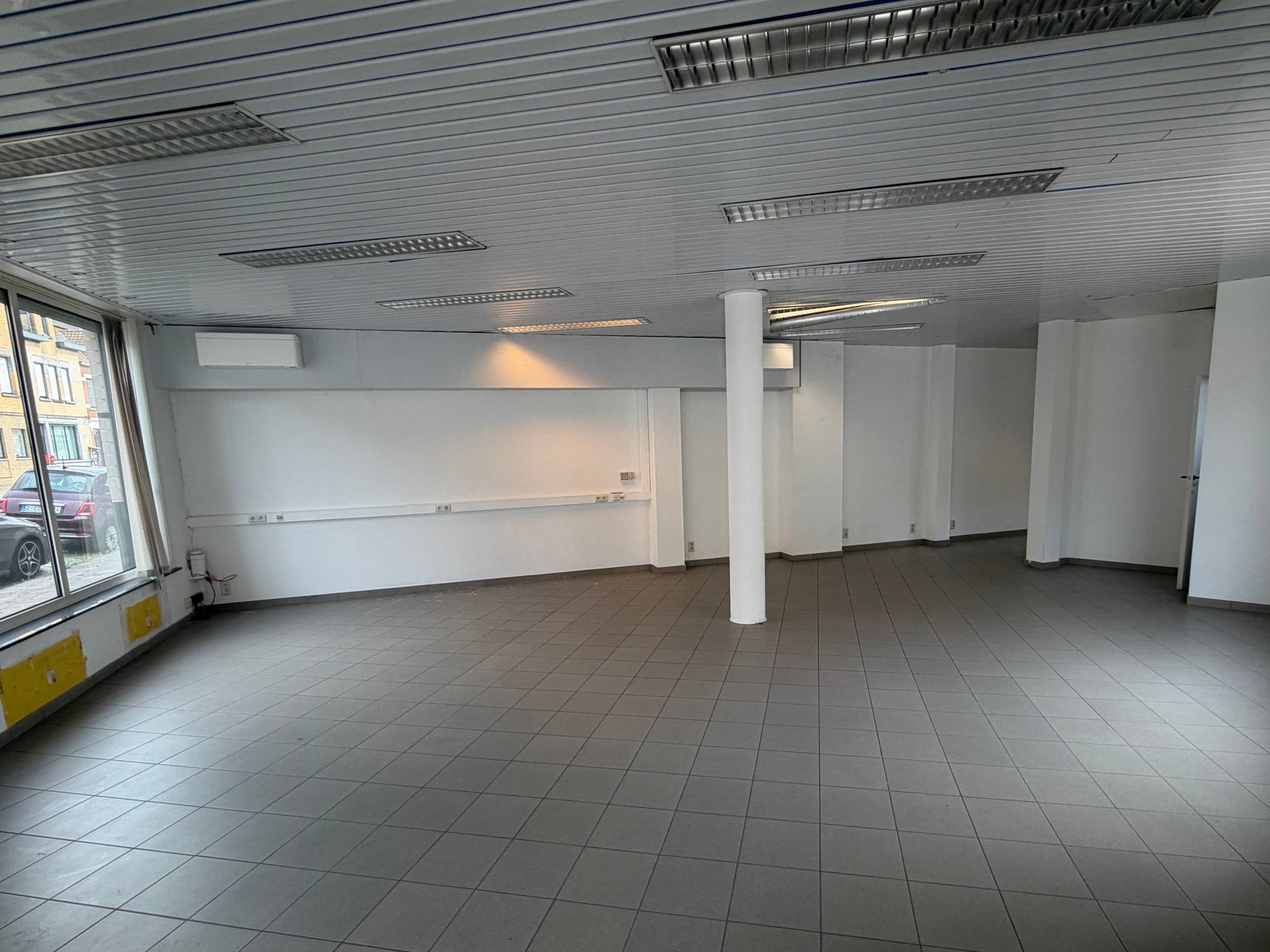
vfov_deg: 71.2
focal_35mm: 18
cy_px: 543
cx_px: 688
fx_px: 660
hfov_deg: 87.6
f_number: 2.2
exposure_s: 1/100
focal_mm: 2.22
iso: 50
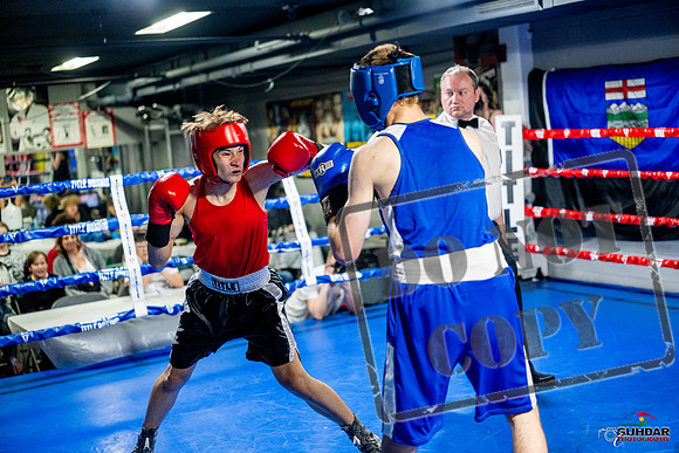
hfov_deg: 39.6
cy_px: 226
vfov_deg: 27.0
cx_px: 340
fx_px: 943
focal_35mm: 50
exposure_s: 1/1000
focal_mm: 50
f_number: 2
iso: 4000
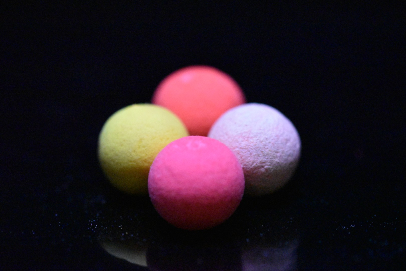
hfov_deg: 13.0
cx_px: 203
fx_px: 1776
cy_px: 136
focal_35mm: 158
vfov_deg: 8.7
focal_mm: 105
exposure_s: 1/50
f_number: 4
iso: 10000
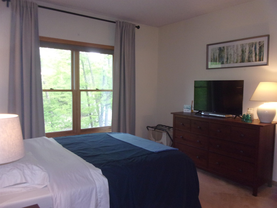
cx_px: 138
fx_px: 224
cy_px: 104
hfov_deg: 63.4
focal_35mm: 28
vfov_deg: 49.7
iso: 320
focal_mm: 5.1
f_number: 3.9
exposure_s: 1/34
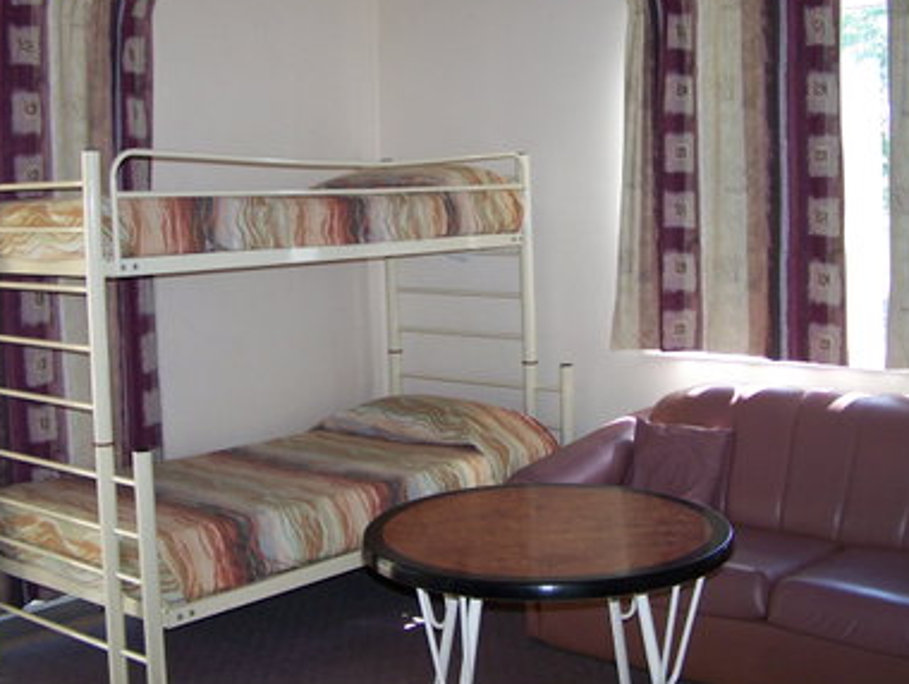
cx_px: 462
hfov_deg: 39.6
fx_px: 1262
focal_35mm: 48
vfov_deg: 30.3
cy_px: 303
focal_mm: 6.3
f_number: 2.8
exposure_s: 1/60
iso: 160
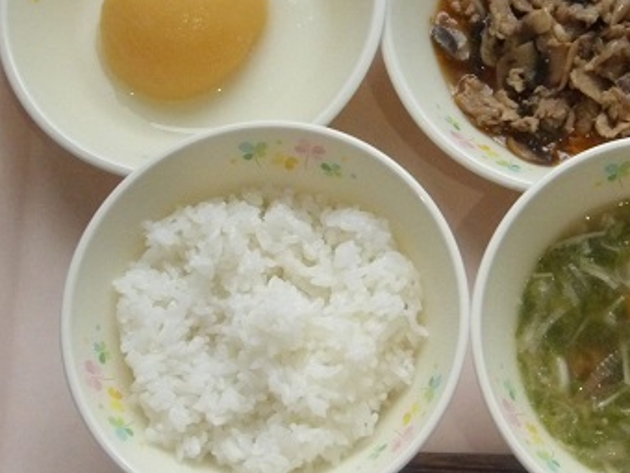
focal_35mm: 79
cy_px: 221
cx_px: 489
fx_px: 1438
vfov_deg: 18.7
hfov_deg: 24.4
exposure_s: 1/60
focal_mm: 7.6
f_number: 13.1
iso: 1045
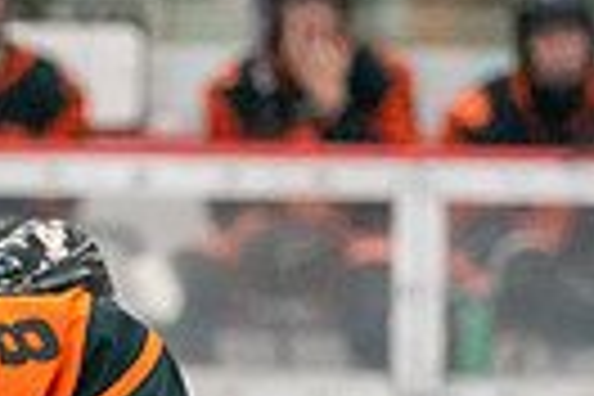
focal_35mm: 775
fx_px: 12786
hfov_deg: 2.7
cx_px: -207
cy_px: 866
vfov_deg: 1.8
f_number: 2.8
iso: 3200
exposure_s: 1/1250
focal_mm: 135
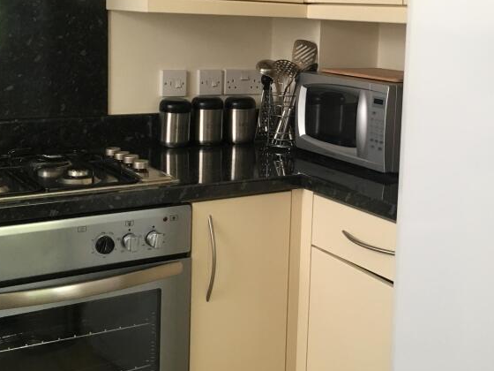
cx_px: 326
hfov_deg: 35.8
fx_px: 756
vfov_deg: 27.3
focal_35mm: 53
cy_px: 119
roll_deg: -2.3
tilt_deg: -8.4
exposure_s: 1/33
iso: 125
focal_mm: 4.15
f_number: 2.2
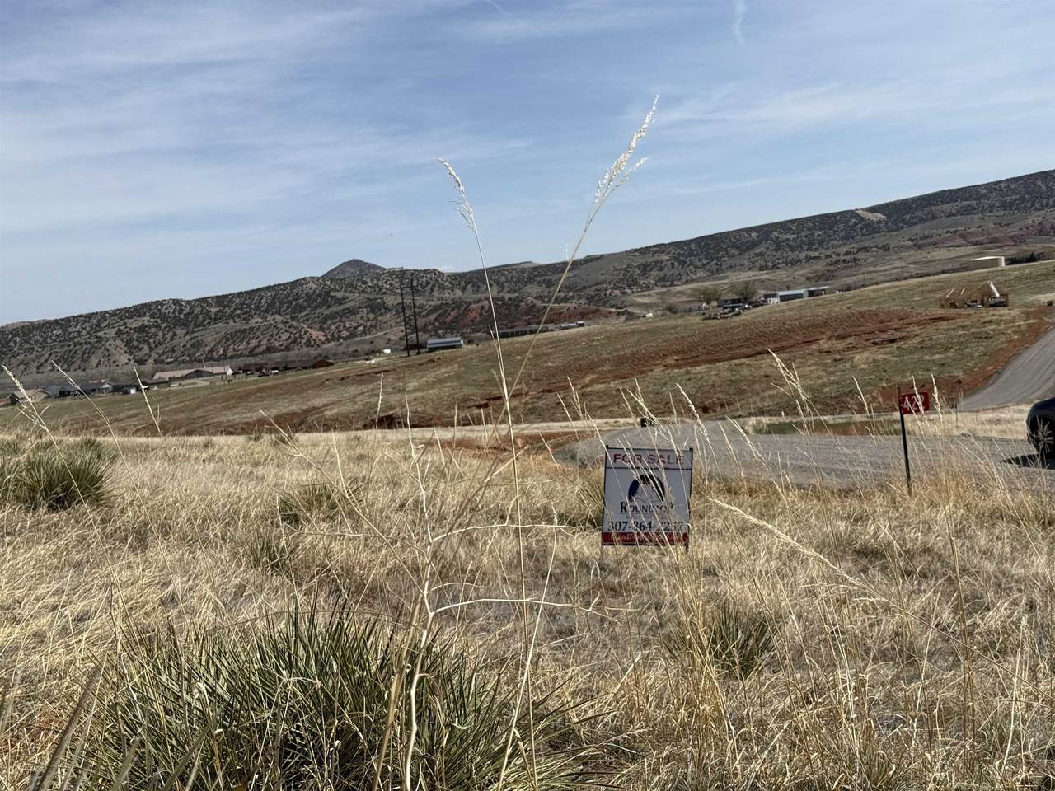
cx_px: 528
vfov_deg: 30.3
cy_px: 396
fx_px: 1463
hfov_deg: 39.7
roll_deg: +5.8
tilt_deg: -3.3
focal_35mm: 48
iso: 80
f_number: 1.78
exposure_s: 1/8772
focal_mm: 6.76
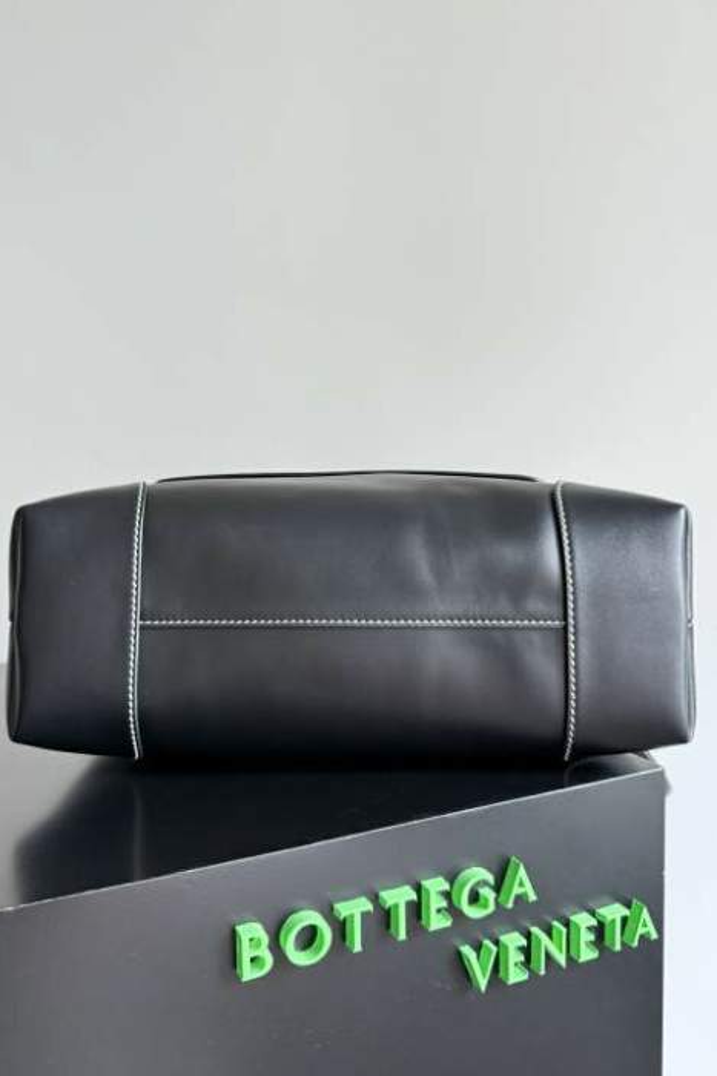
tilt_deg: -2.6
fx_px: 777
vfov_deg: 69.4
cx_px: 332
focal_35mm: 26
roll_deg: +0.3
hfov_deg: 49.5
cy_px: 531
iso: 160
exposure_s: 1/121
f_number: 1.78
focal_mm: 6.76
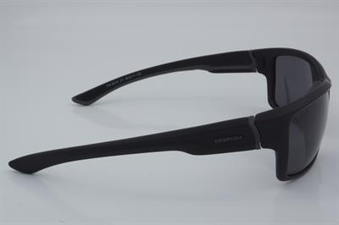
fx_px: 565
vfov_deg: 22.6
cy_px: 112
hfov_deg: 33.4
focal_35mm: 60
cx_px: 170
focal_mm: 40
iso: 100
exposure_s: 1/4
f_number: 32
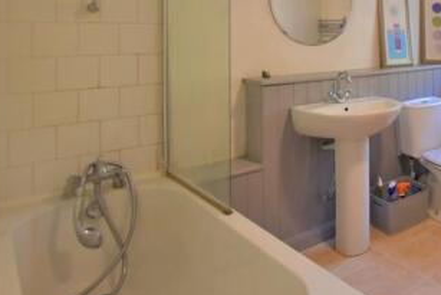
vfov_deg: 38.2
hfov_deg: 47.2
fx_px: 392
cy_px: 27
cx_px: 455
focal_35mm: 32
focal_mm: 10
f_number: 4.5
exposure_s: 1/80
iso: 400
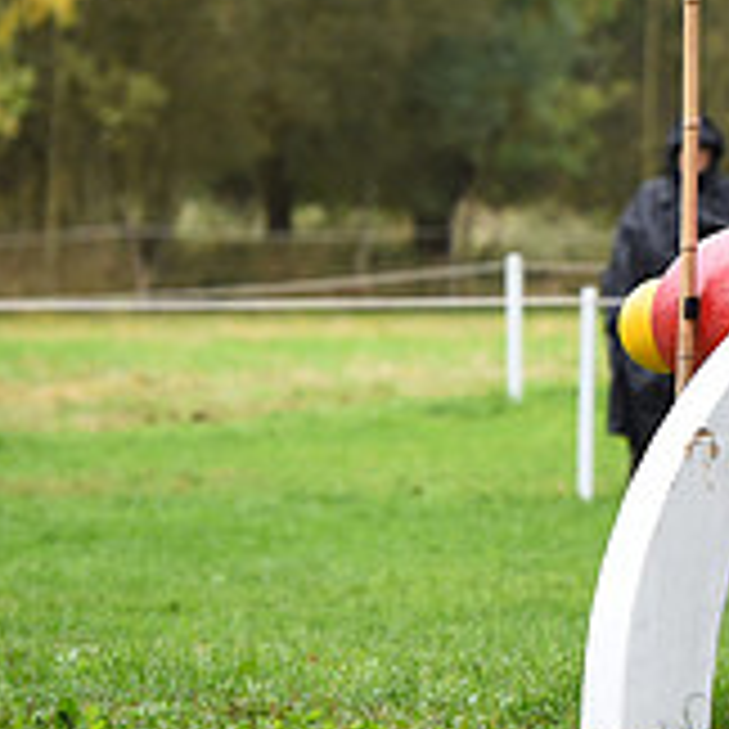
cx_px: 1251
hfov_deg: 3.8
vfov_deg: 3.8
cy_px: 76
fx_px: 10841
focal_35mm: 455
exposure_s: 1/1250
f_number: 4.5
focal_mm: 150
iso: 900
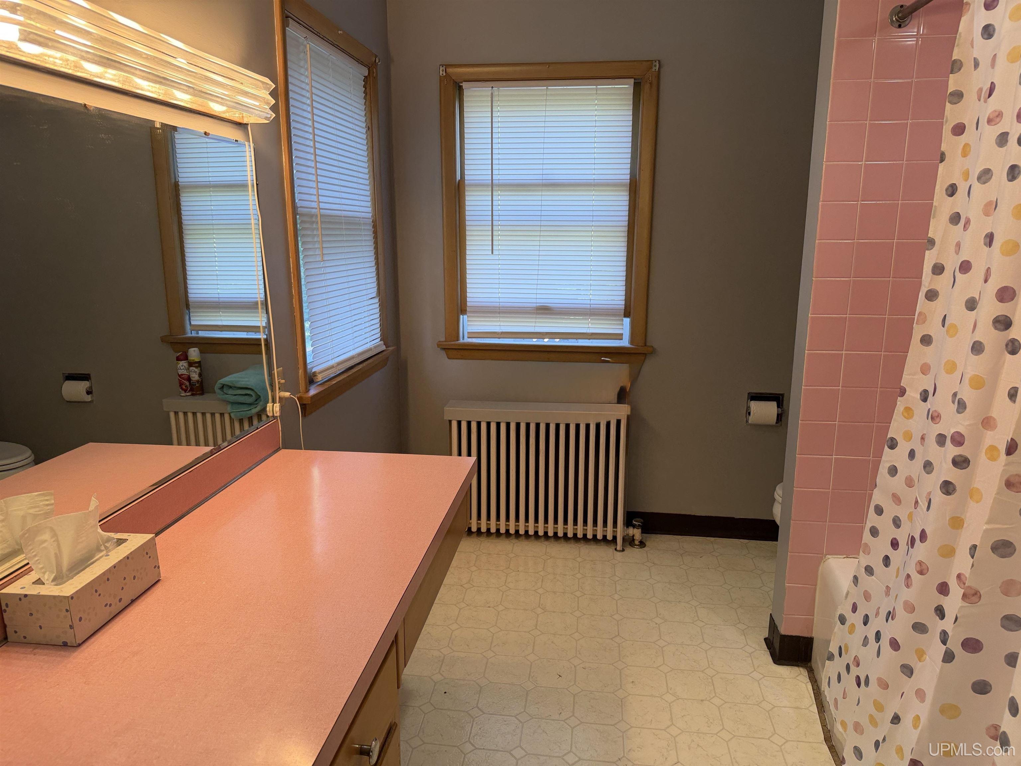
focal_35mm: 24
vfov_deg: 56.8
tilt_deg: -13.4
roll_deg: -0.9
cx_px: 510
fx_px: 708
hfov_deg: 71.6
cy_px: 383
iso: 125
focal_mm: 6.76
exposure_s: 1/120
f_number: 1.78
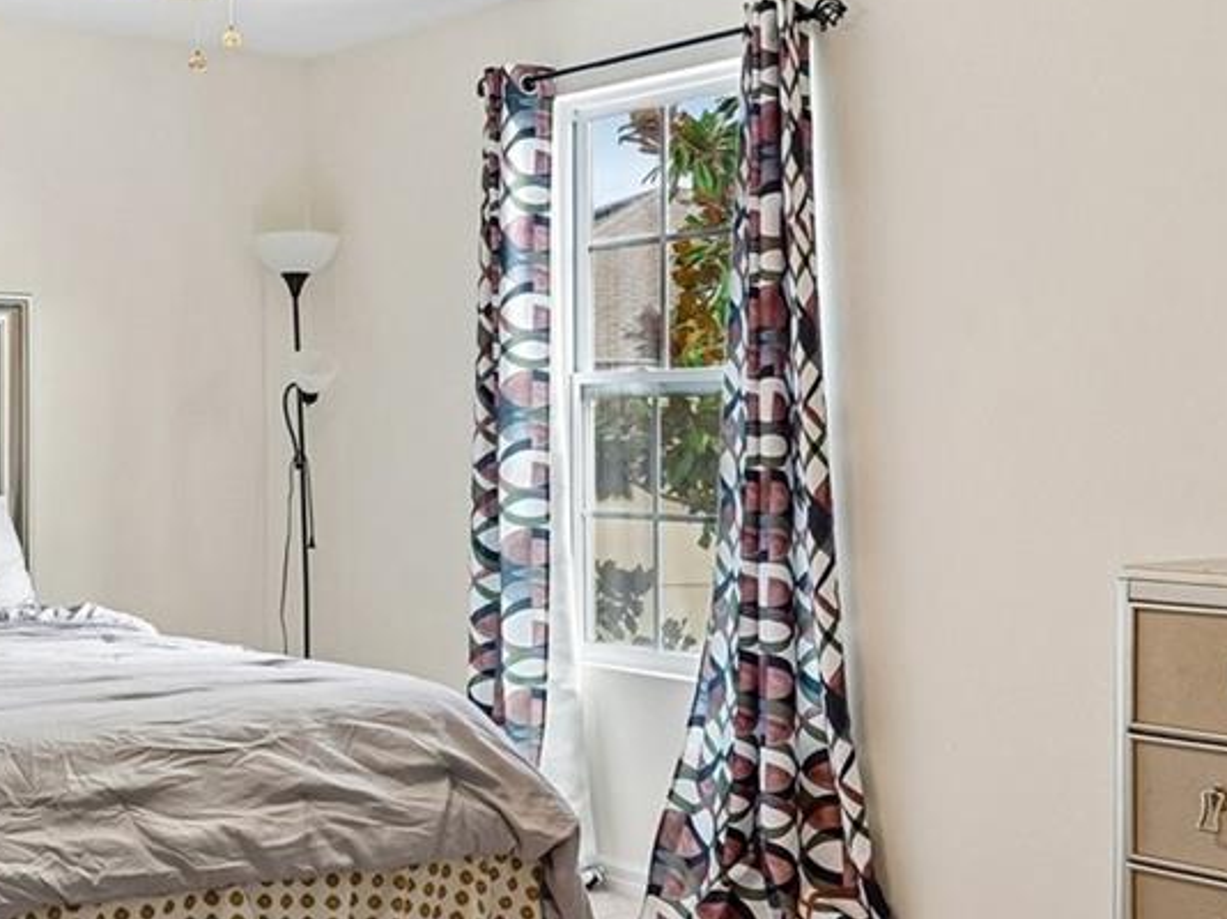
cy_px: 418
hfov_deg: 37.1
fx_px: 1736
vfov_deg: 29.6
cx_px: 188
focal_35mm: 49
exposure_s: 1/20
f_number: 9
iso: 400
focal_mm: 17
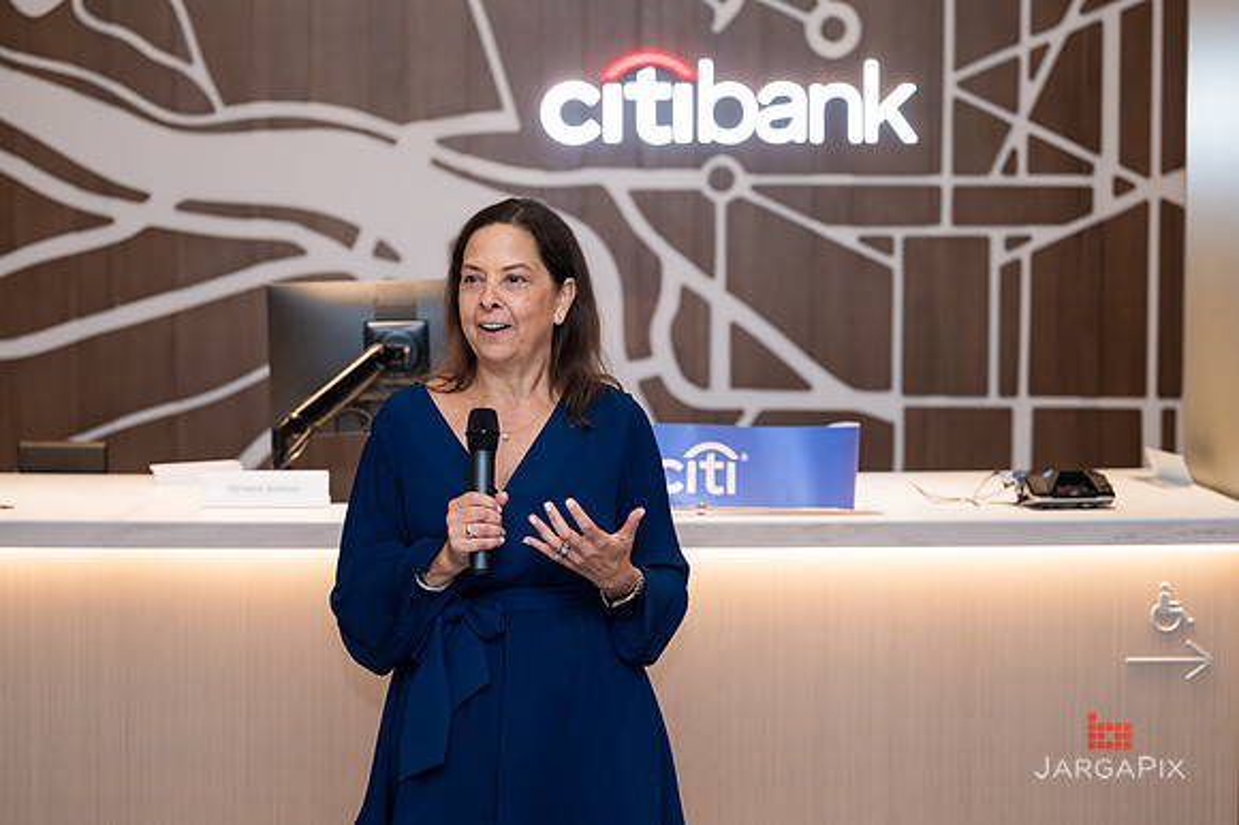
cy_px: 393
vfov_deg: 16.4
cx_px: 623
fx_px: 2861
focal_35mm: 83
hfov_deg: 24.4
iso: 400
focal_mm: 79
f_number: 3.2
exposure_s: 1/160
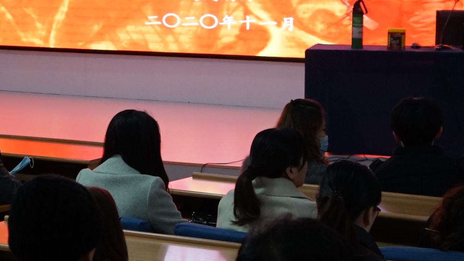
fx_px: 1354
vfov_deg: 11.0
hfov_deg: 19.2
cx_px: 90
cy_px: 142
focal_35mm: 110
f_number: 4
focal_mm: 30
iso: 1600
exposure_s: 1/160
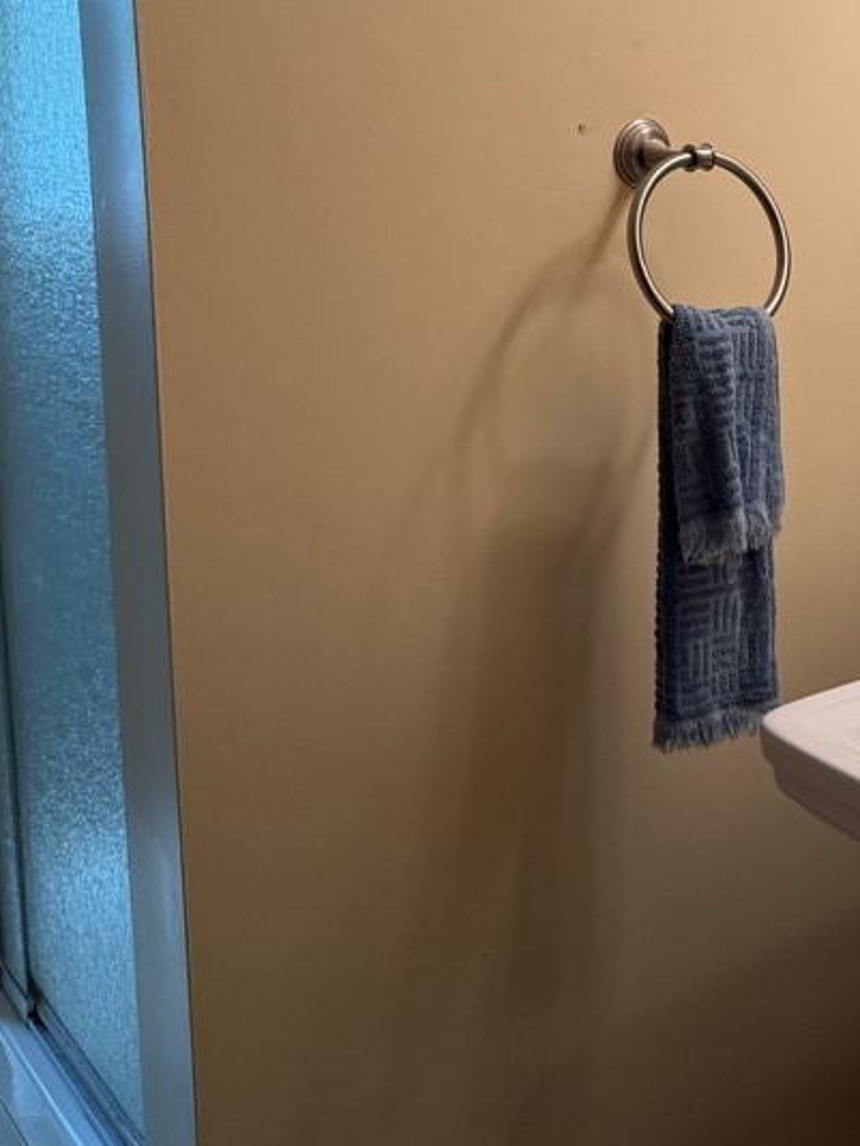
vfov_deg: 39.5
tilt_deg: -5.3
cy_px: 223
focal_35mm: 46
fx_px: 1523
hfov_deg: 31.1
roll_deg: +1.0
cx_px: 620
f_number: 1.78
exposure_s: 1/120
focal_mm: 6.76
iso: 80
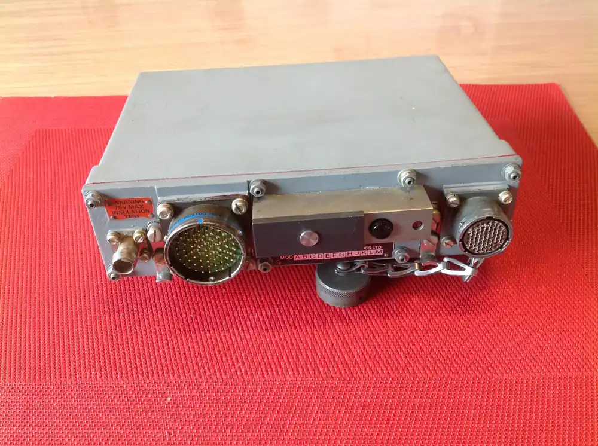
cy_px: 223
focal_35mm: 35
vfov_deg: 40.6
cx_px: 299
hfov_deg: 52.7
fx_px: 603
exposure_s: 1/15
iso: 80
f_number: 2.4
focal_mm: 4.28
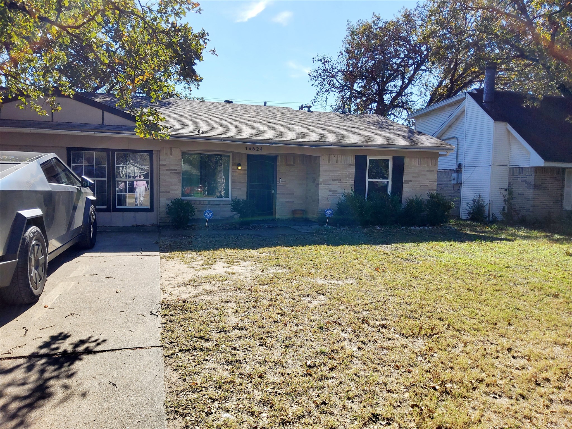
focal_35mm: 26
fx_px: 430
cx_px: 286
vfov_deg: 53.1
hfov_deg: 67.3
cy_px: 214
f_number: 2
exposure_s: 1/1250
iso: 50
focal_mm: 3.08
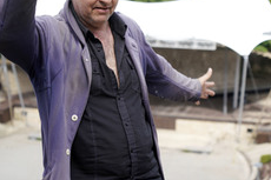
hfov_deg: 19.3
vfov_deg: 12.8
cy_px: 28
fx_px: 797
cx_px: 142
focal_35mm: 106
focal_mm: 54
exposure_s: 1/400
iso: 100
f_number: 4
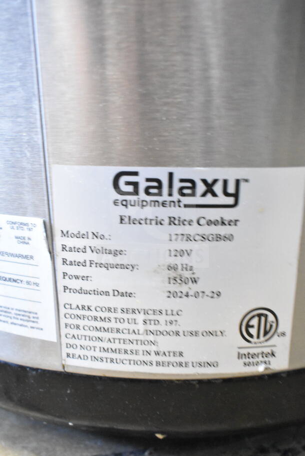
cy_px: 228
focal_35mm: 38
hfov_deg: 35.5
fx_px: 476
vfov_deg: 51.3
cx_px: 152
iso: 8000
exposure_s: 1/40
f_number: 4
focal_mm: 25
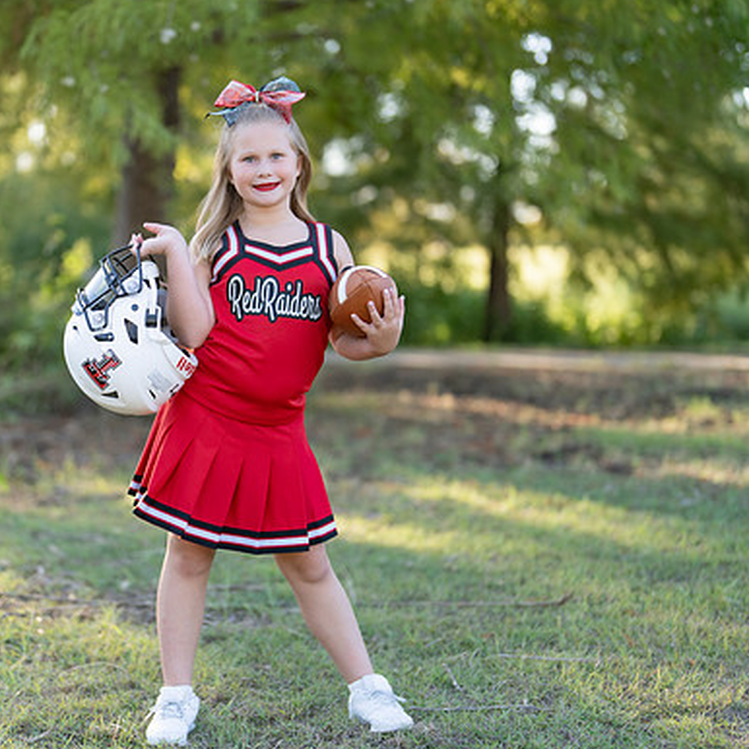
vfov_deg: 24.7
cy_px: 359
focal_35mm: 70
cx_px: 244
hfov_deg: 24.5
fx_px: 1714
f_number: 1.2
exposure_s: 1/800
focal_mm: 50
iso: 100
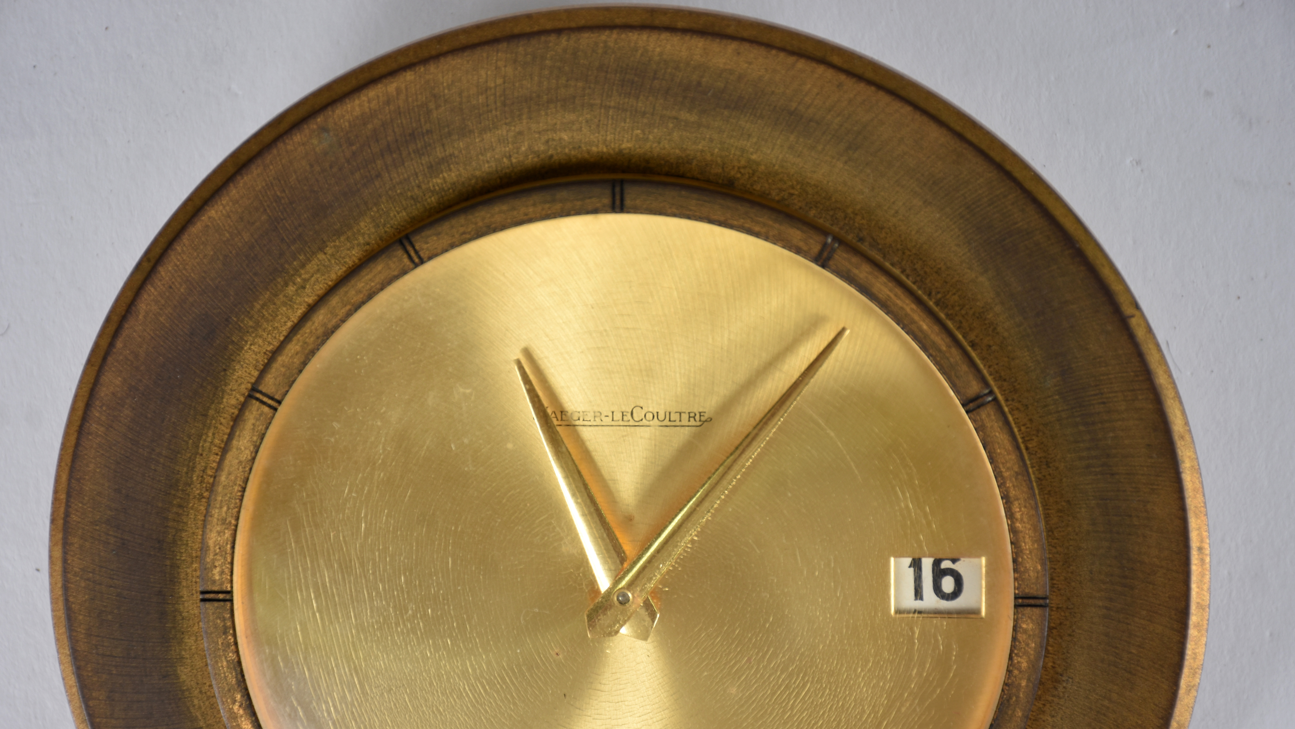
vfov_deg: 9.6
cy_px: 409
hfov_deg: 17.0
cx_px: 647
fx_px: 4327
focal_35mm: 126
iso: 160
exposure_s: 1/60
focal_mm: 80
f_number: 7.1
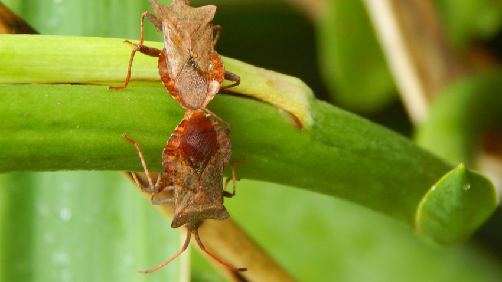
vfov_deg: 6.1
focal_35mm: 199
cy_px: 101
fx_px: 2649
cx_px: 251
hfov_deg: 10.8
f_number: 5.3
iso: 320
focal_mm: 32.8
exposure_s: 1/30
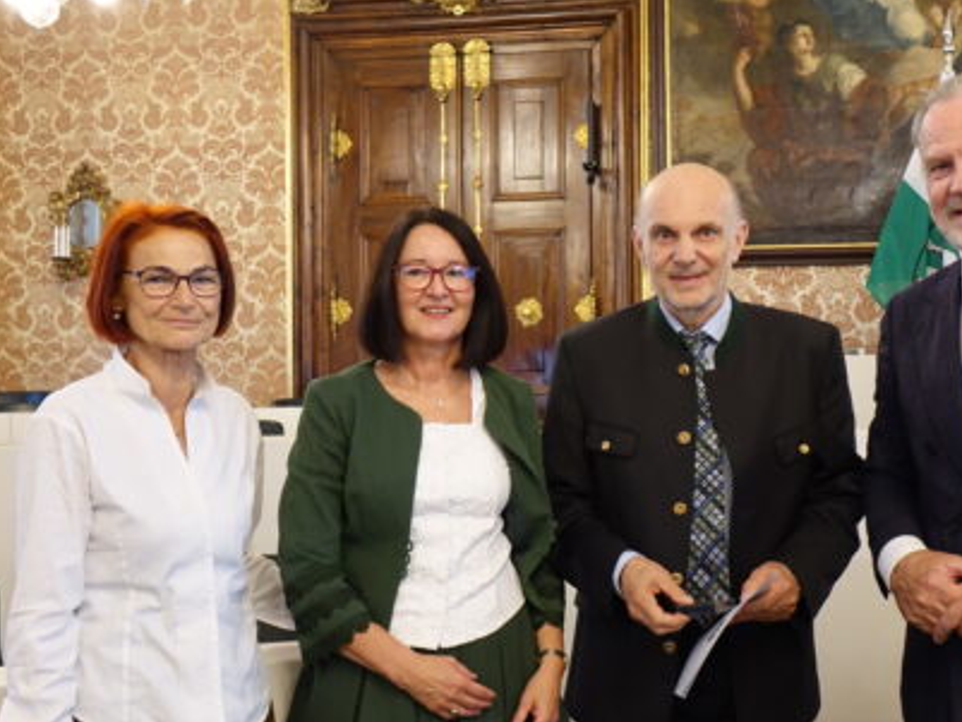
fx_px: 1279
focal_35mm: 46
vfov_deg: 31.5
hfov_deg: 41.0
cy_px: 379
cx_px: 593
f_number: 2.8
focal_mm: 11.56
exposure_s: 1/25
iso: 800
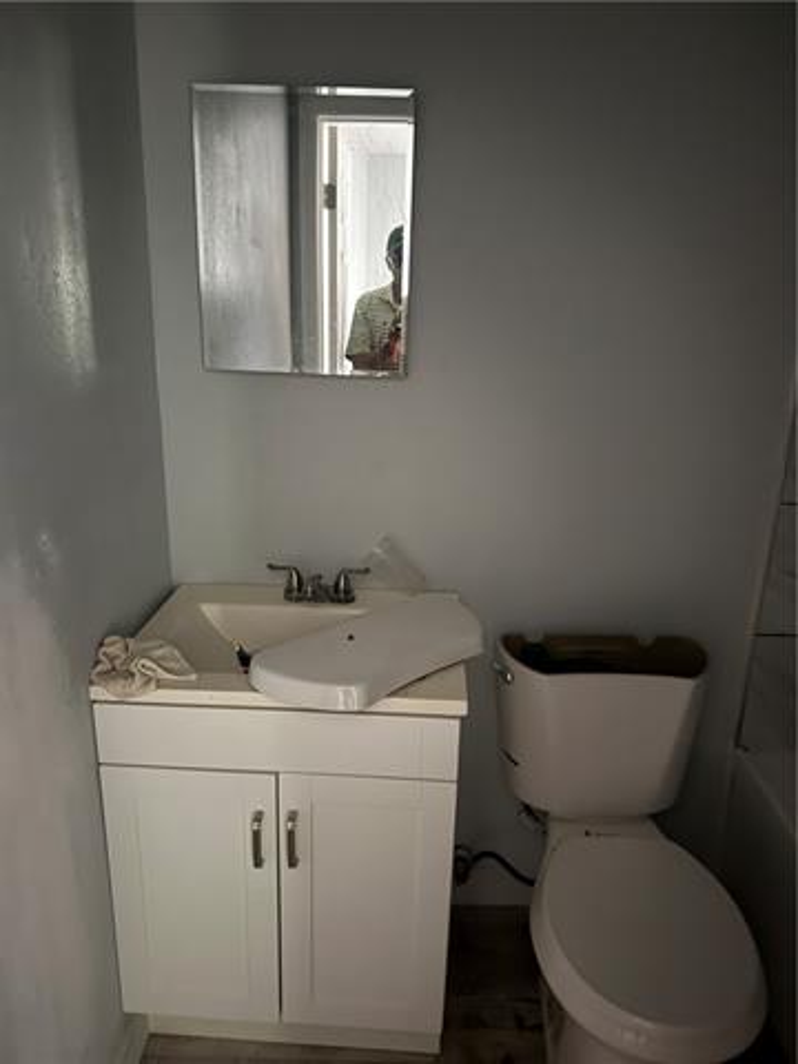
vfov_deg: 71.6
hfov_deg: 56.8
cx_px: 399
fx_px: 738
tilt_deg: -15.7
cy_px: 532
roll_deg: -2.3
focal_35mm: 24
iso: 2000
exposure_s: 1/9
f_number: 1.78
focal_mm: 6.76
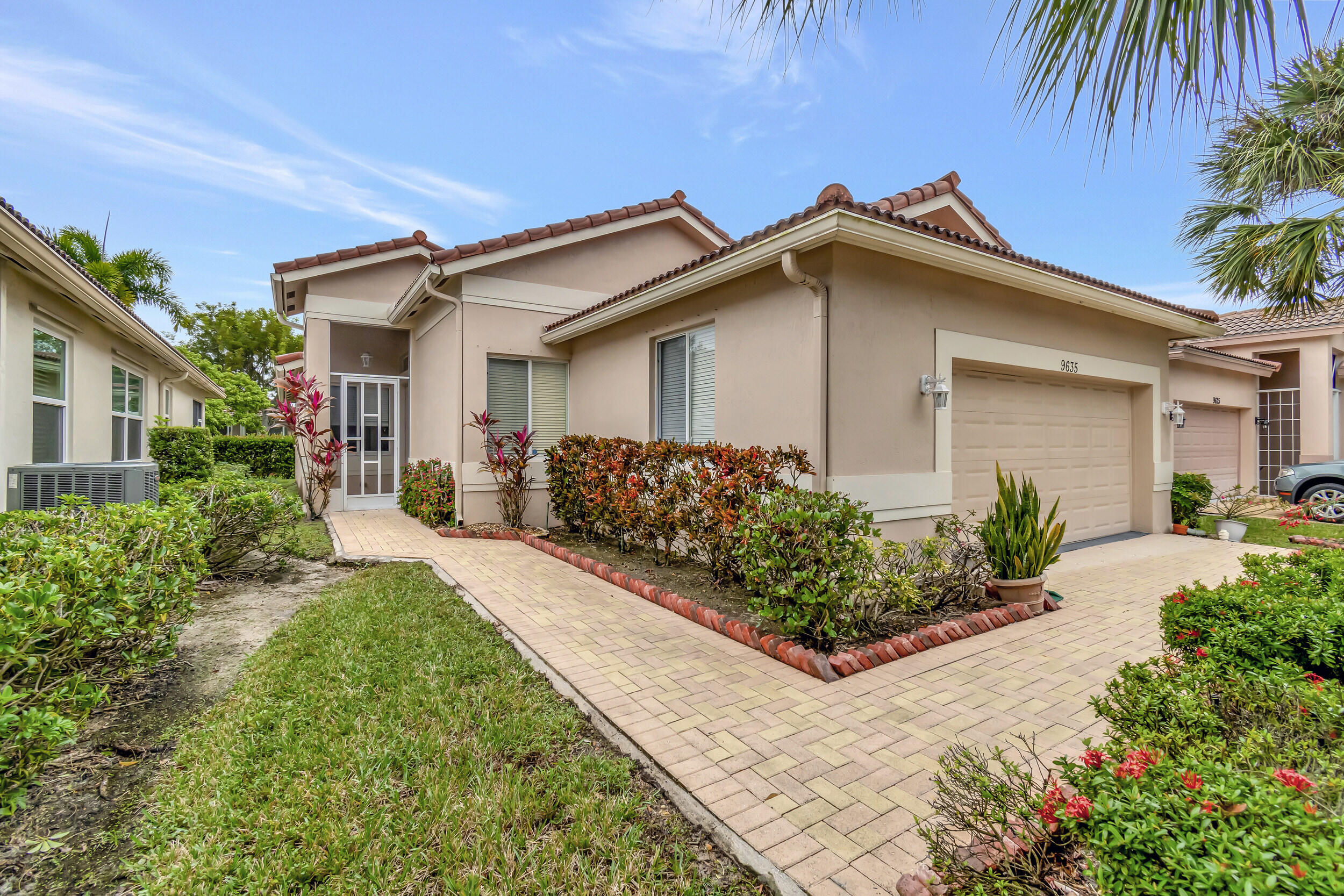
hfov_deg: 100.4
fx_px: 560
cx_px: 672
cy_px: 448
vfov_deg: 77.3
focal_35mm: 15
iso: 500
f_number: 8
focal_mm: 10
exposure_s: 1/800
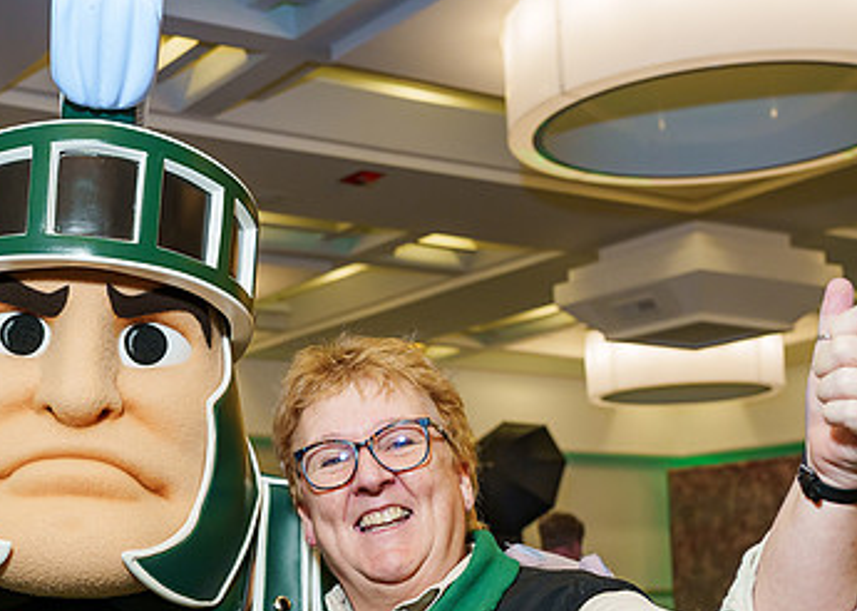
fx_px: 1581
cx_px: 234
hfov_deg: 29.9
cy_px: 427
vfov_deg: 21.8
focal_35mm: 65
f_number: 4.5
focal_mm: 35
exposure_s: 1/125
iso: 800
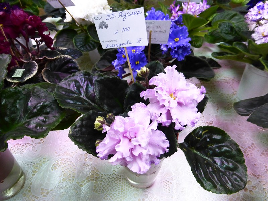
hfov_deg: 71.6
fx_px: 186
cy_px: 100
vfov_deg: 56.8
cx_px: 134
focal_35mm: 24
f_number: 3.3
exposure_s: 1/40
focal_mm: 4.3
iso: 400
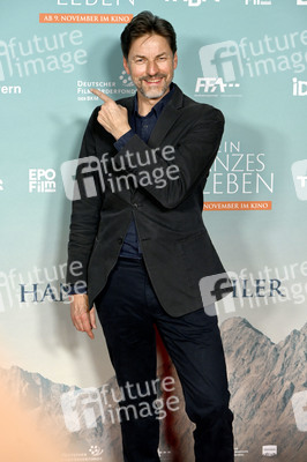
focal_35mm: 86
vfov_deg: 23.7
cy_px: 231
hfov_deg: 15.9
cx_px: 154
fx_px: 1102
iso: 1000
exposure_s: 1/200
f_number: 6.3
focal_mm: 86
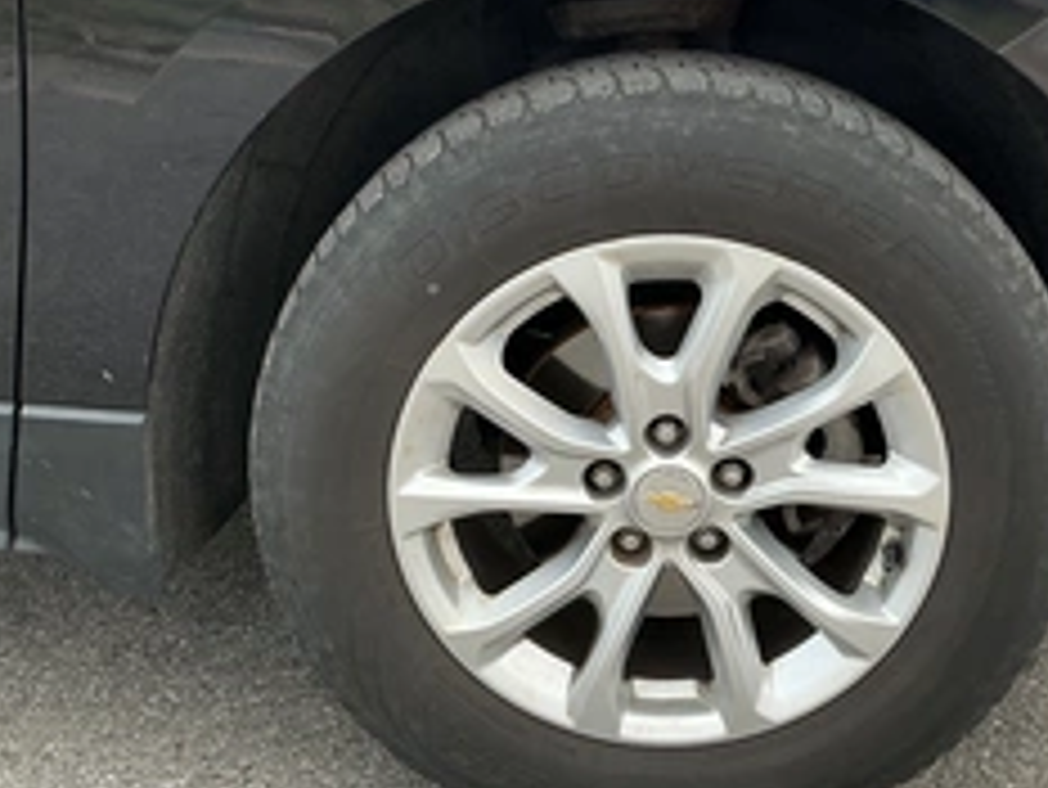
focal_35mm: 48
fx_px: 1454
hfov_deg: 39.4
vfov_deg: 30.3
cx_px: 648
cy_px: 360
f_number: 1.8
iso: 25
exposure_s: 1/446
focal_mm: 3
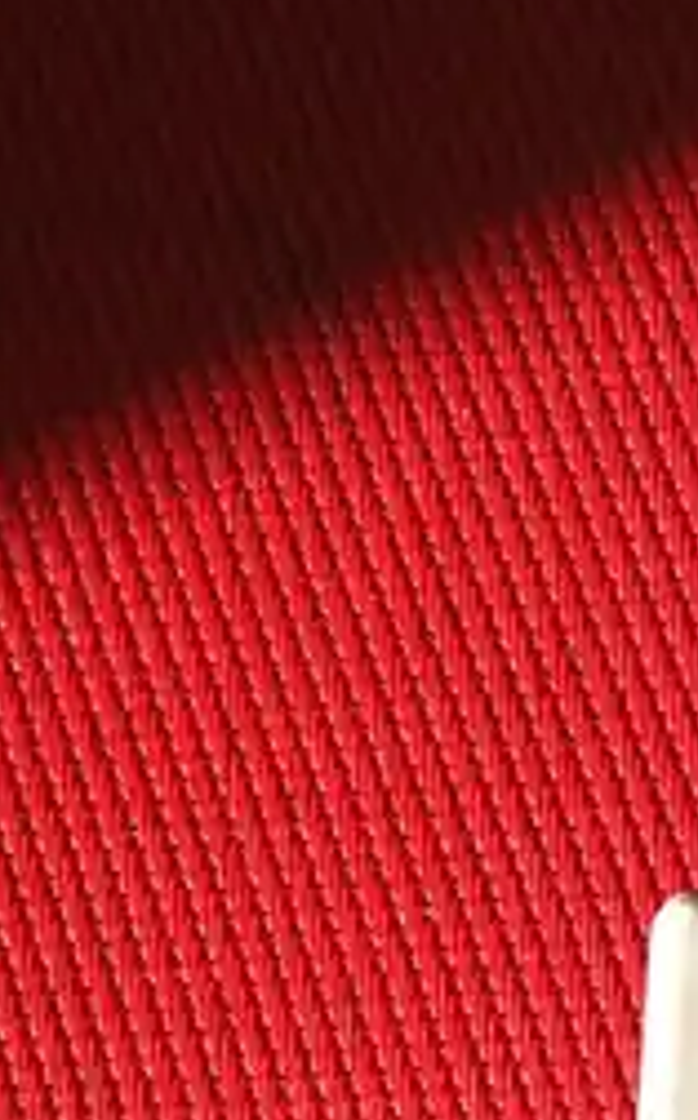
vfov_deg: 14.0
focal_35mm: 147
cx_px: 1863
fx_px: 4484
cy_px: 1196
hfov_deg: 8.0
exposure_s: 1/703
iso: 50
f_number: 2.4
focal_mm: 4.28
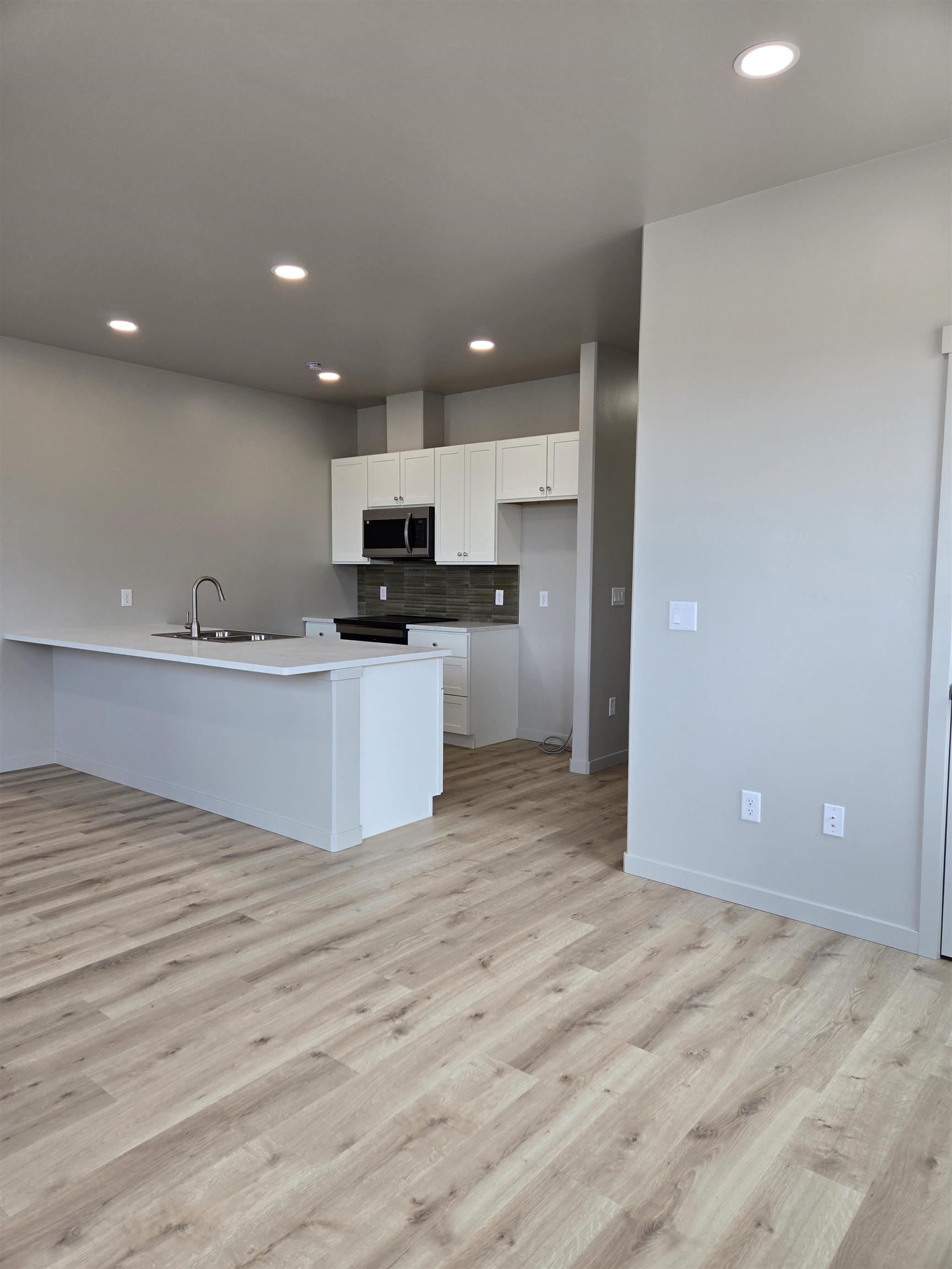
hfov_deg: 58.9
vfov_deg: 73.9
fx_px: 843
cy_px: 634
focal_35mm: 23
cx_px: 476
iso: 50
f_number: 1.8
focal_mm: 5.4
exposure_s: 1/120
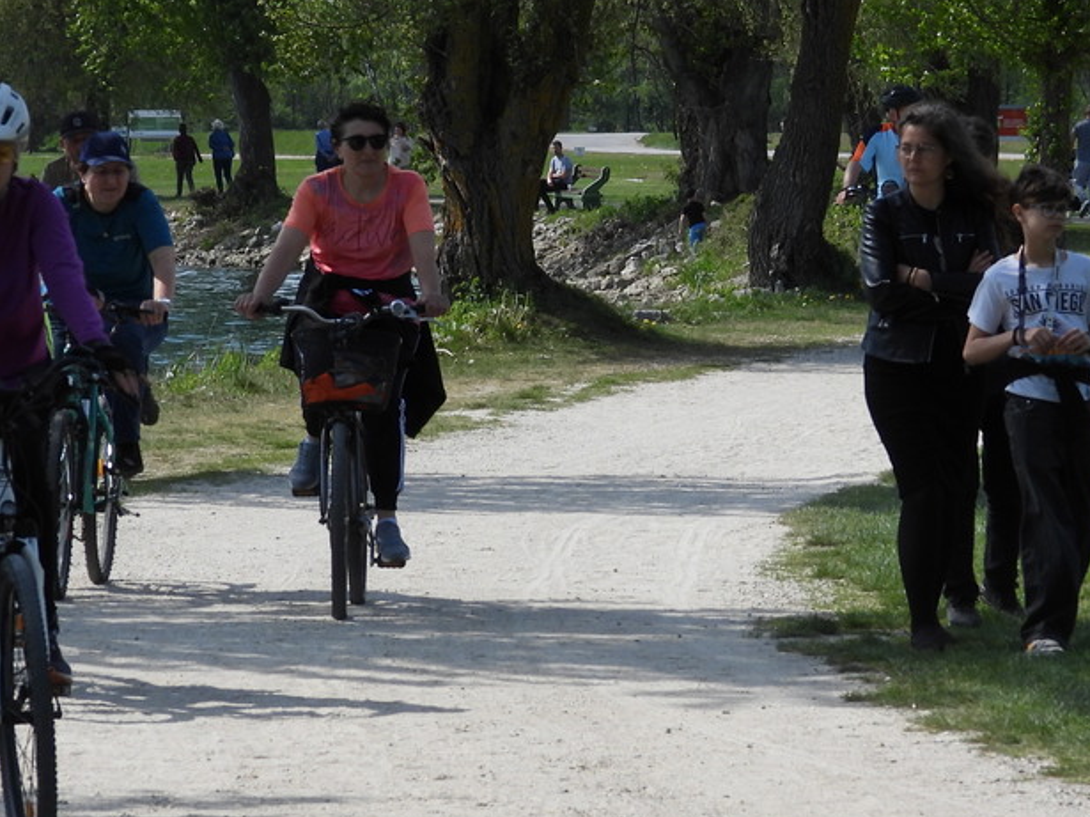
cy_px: 392
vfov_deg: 6.1
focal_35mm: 244
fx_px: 7682
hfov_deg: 8.1
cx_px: 636
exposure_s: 1/1000
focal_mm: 22.5
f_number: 4
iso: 100
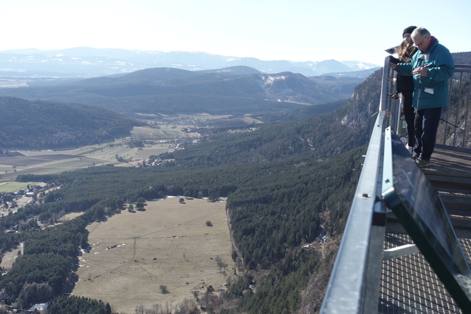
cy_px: 157
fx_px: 563
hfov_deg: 45.4
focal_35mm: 43
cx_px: 236
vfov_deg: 31.2
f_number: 3.2
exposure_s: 1/125
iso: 125
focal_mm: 15.94
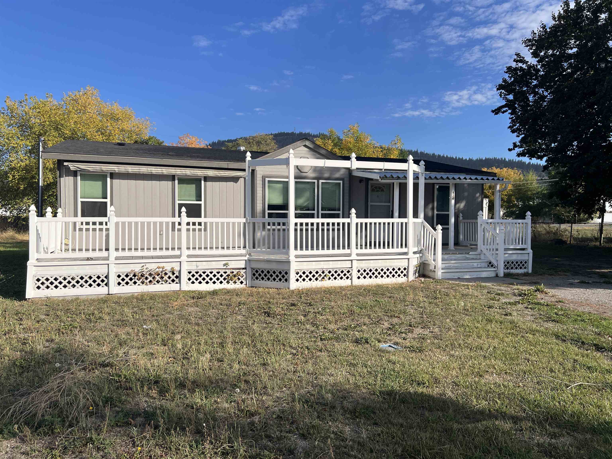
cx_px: 306
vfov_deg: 53.1
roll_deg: +0.4
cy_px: 230
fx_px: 460
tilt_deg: -2.5
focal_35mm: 26
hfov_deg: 67.3
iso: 50
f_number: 1.5
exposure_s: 1/5319
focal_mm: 5.7
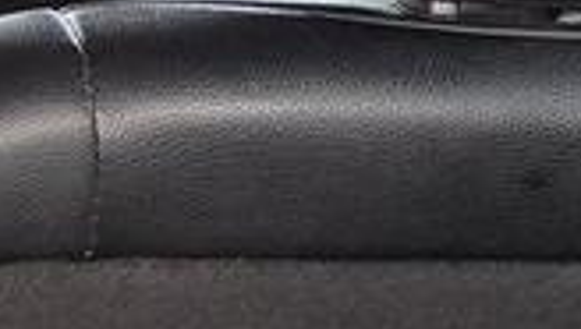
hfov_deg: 9.6
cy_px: -4
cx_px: -864
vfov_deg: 6.2
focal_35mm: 195
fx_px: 3010
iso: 1000
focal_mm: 6.25
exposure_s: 1/120
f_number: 1.7
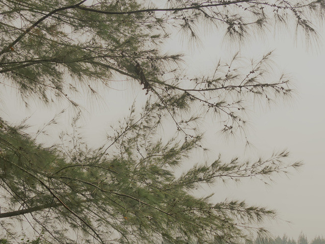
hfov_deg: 33.2
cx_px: 153
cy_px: 148
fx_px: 544
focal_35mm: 58
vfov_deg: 25.2
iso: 200
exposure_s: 1/400
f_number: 8
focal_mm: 19
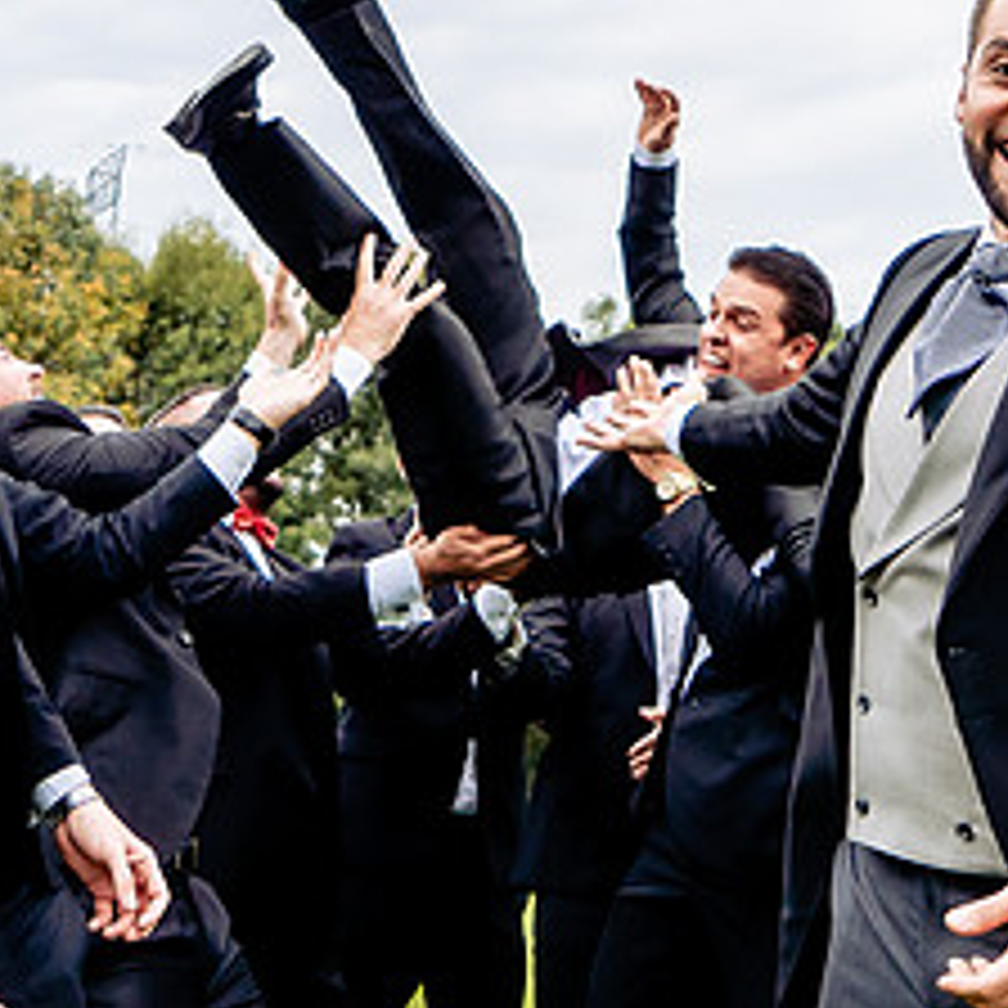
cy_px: 28
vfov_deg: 21.5
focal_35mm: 78
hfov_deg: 22.2
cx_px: 568
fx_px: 2570
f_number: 4
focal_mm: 24
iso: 800
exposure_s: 1/640
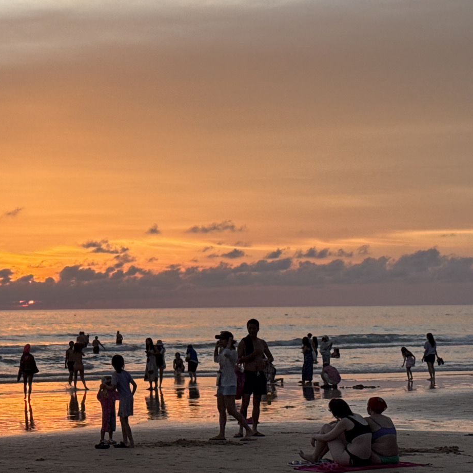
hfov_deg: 18.5
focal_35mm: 92
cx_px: 31
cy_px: 258
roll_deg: +1.2
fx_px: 1422
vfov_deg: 18.9
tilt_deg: +1.9
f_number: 1.78
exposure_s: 1/876
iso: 64
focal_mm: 6.76
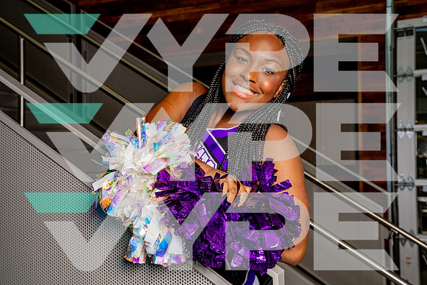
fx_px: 510
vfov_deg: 31.2
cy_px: 142
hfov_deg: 45.4
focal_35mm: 43
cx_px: 214
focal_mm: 43
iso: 250
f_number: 8
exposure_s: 1/125
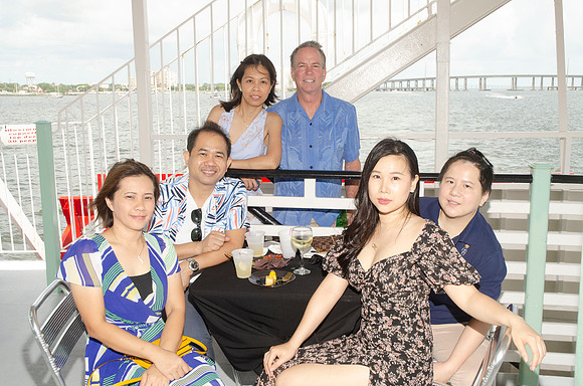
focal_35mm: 40
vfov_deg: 32.9
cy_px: 193
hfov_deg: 48.0
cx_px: 292
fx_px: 654
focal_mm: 27
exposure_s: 1/250
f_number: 8
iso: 250
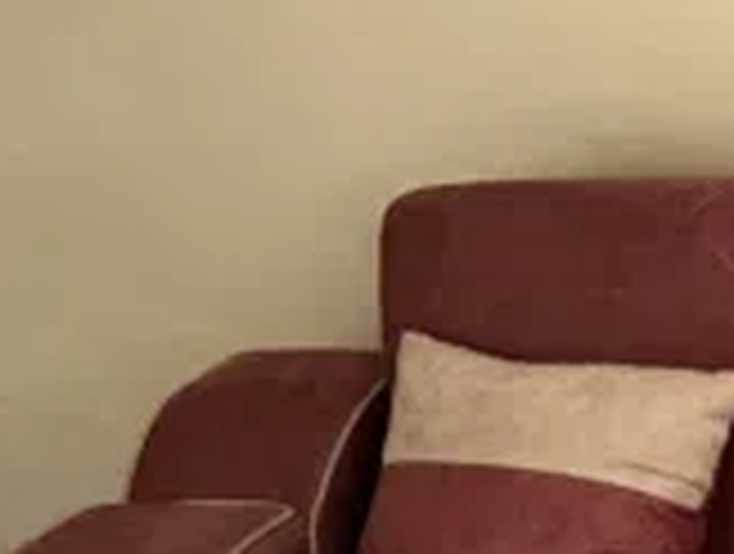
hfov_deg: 17.3
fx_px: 1998
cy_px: 540
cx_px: 1288
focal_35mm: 94
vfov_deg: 15.5
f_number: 1.78
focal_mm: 6.76
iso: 800
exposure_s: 1/46
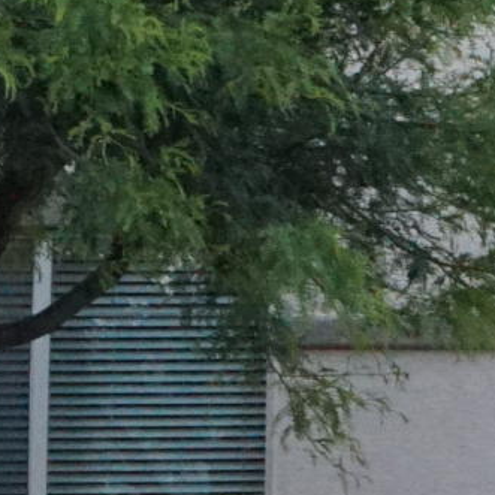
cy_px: 288
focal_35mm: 231
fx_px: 3737
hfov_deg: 7.1
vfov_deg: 7.6
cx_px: 1193
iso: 2000
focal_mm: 20
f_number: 5.6
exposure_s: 1/125
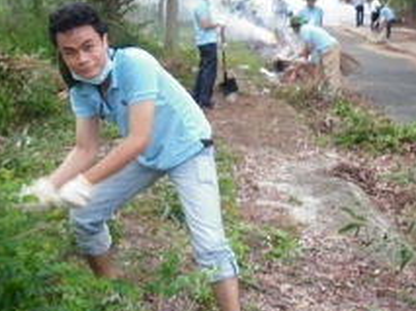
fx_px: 708
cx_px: 295
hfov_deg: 32.3
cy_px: 106
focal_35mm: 59
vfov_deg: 24.6
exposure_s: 1/30
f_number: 2.8
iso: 80
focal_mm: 5
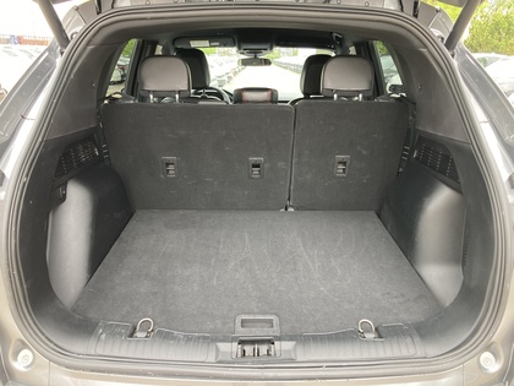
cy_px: 193
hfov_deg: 63.4
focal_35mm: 28
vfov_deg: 49.7
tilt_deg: -18.1
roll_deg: -2.7
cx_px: 257
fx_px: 416
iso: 80
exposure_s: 1/121
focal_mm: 3.99
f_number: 1.8
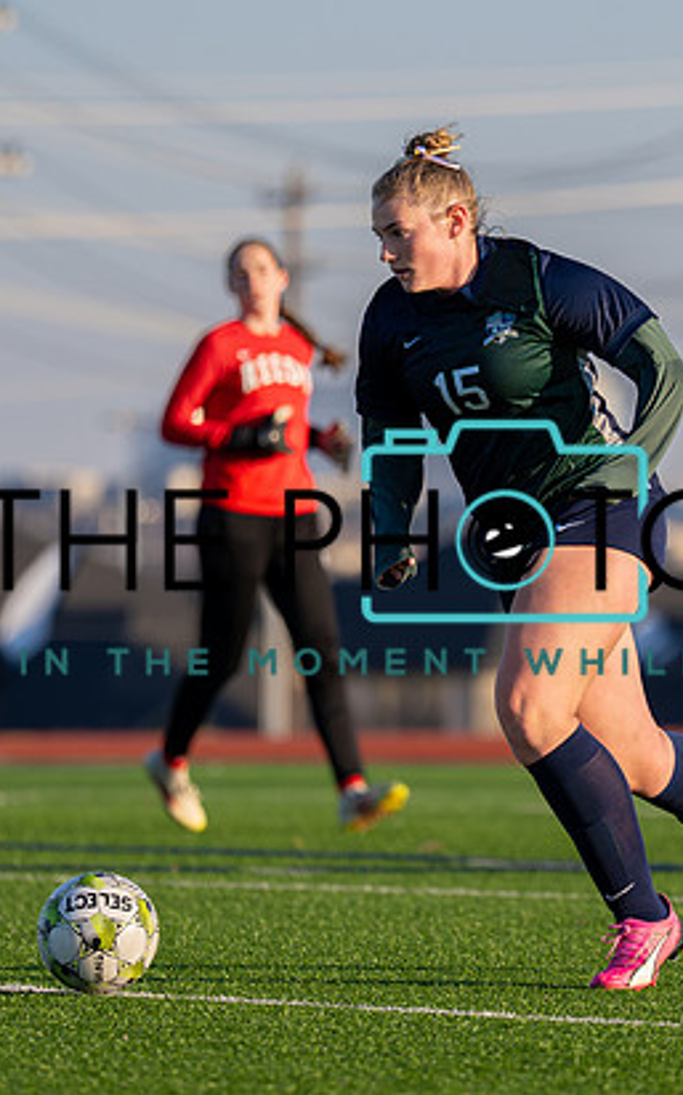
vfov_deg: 5.7
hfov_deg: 3.6
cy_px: 548
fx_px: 10945
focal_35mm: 367
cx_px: 612
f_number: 2.8
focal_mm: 158
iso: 200
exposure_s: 1/3200
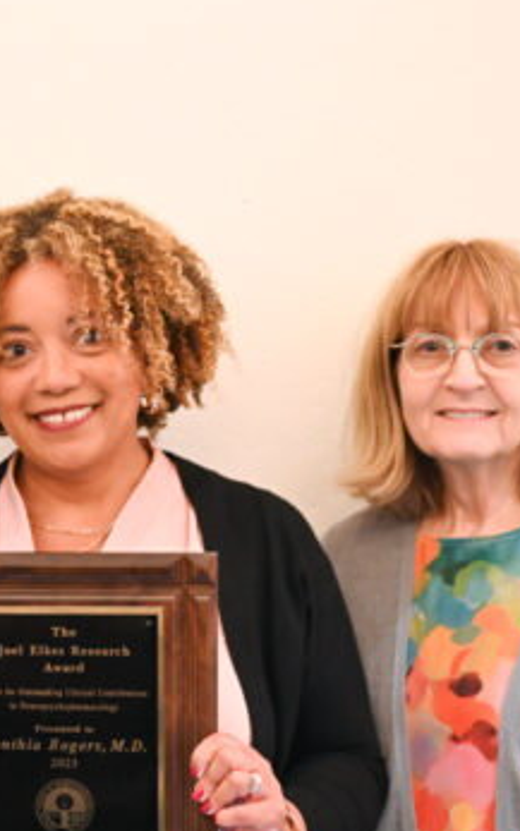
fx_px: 1836
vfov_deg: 25.5
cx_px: 22
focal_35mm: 81
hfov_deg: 15.9
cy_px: 465
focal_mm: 46
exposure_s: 1/50
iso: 5000
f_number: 2.8
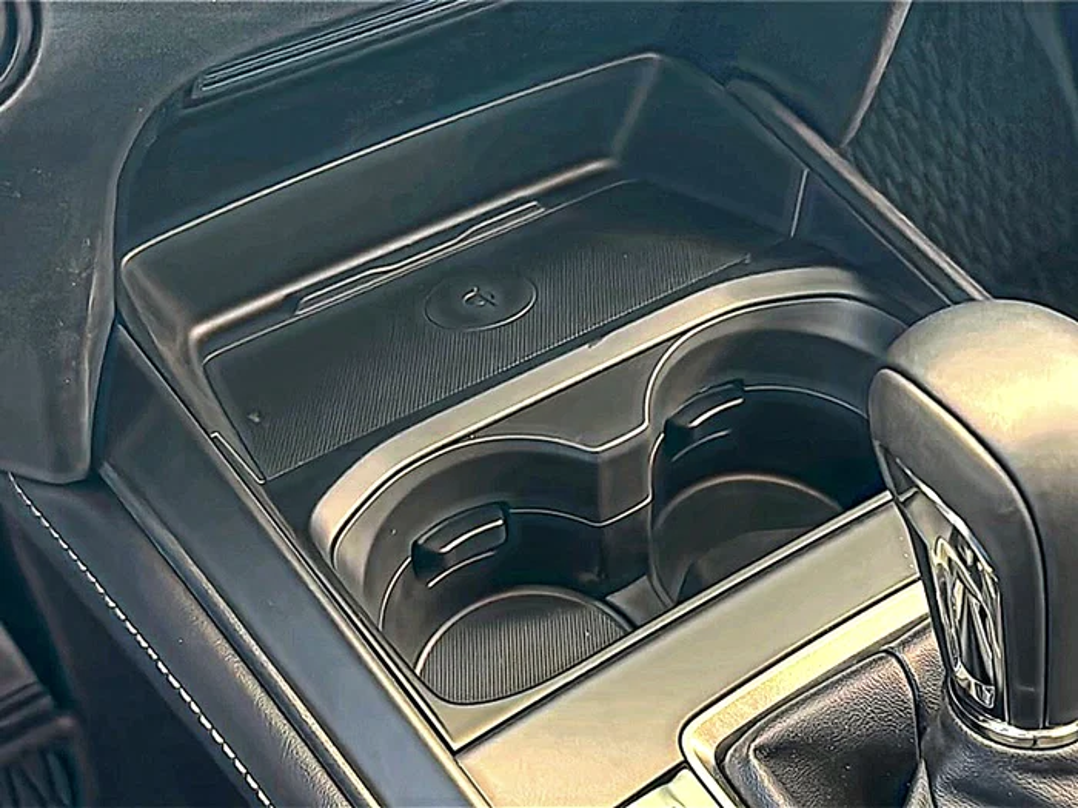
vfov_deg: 36.8
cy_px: 404
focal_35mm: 39
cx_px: 539
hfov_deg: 47.9
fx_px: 1215
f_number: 1.78
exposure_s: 1/40
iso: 800
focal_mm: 6.86
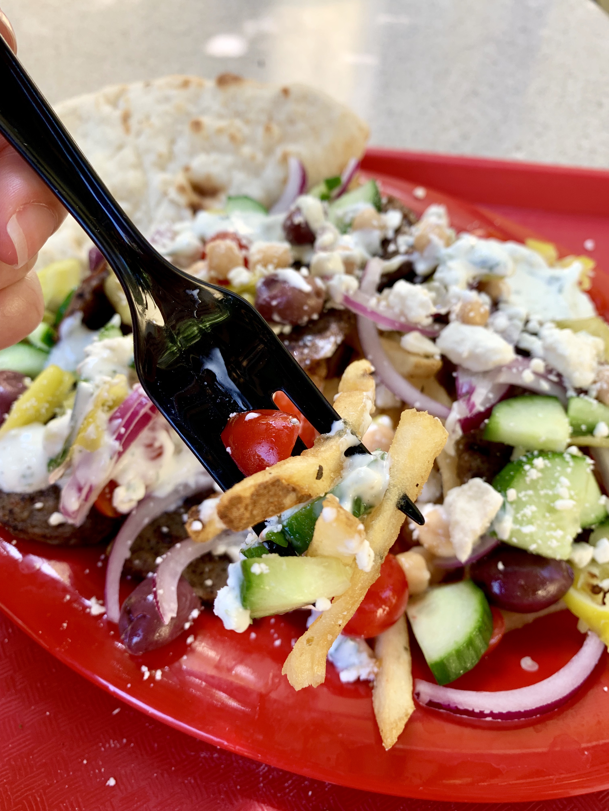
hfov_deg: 53.1
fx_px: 610
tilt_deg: -47.9
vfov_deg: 67.3
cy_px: 406
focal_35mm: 26
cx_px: 304
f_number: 1.8
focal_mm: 4.25
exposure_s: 1/121
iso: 32
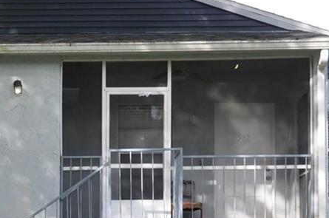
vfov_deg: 9.9
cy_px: 300
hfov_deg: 15.0
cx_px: 24
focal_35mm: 135
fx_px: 1230
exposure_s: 1/1600
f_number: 7.1
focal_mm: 25
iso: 1250
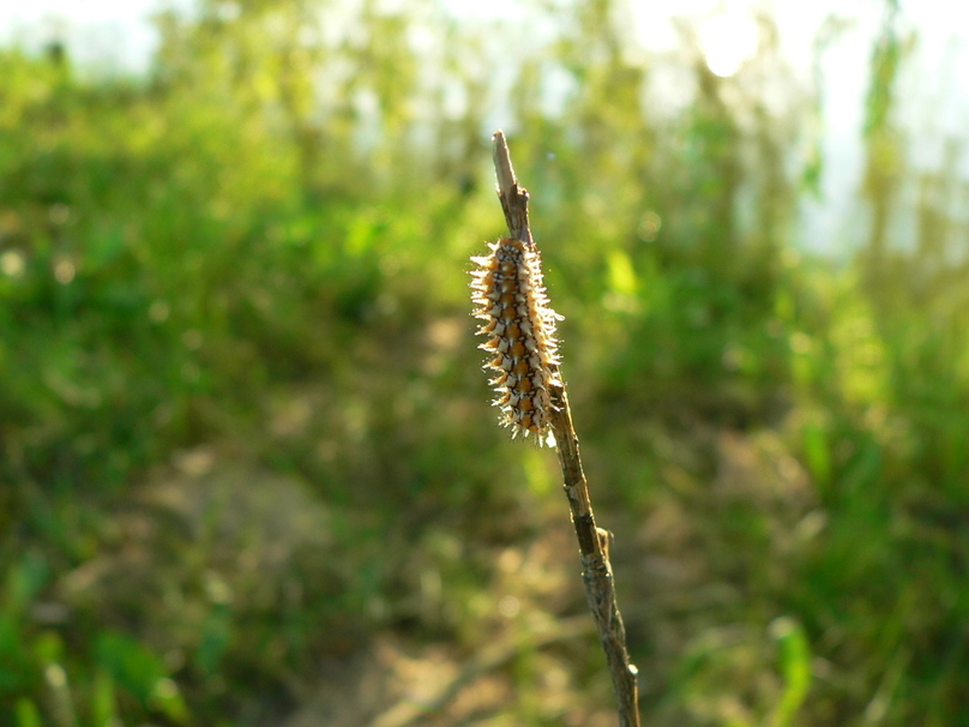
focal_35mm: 38
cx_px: 499
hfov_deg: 49.0
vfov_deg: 37.7
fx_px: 1064
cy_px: 354
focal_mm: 6
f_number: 3.3
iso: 80
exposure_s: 1/125
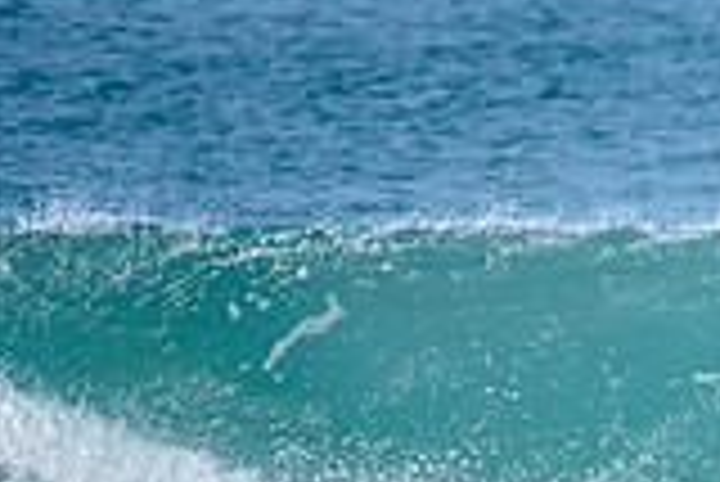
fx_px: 36292
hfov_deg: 1.1
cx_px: 1287
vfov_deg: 0.8
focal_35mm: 1813
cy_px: 282
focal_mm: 500
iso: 250
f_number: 5.6
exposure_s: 1/2500
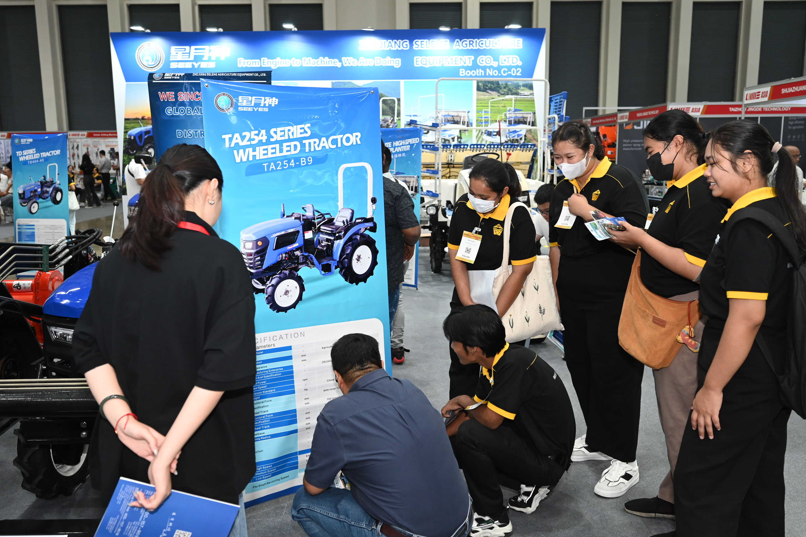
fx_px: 627
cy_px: 269
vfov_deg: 46.4
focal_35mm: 28
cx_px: 399
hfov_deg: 65.5
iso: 1250
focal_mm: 27
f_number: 4
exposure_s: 1/100
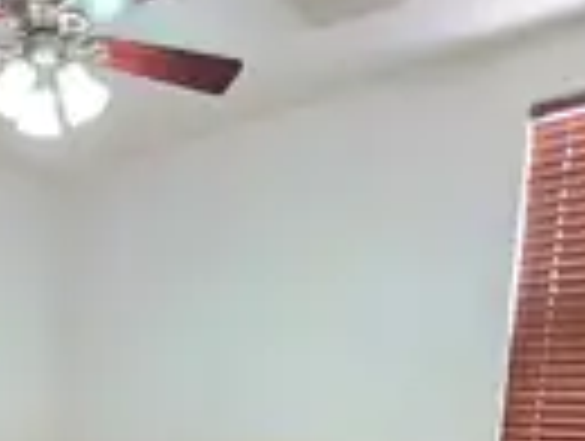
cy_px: 518
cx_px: 94
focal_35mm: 40
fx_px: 677
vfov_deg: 30.9
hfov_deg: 43.9
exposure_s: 1/60.2
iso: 500
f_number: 1.9
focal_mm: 2.2
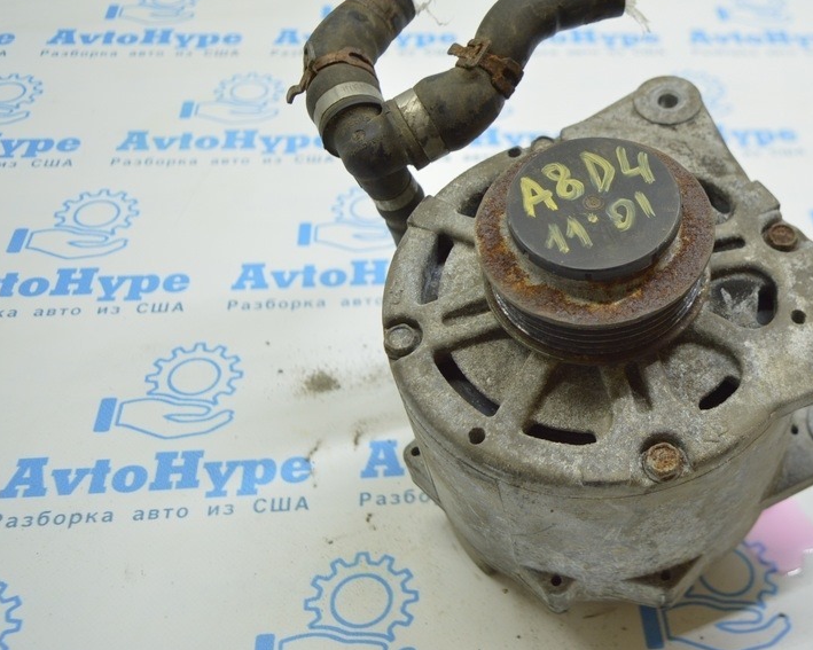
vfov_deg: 35.0
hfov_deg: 42.4
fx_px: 1027
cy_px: 262
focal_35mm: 43
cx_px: 566
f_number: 3.8
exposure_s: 1/60
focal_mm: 21
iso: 400
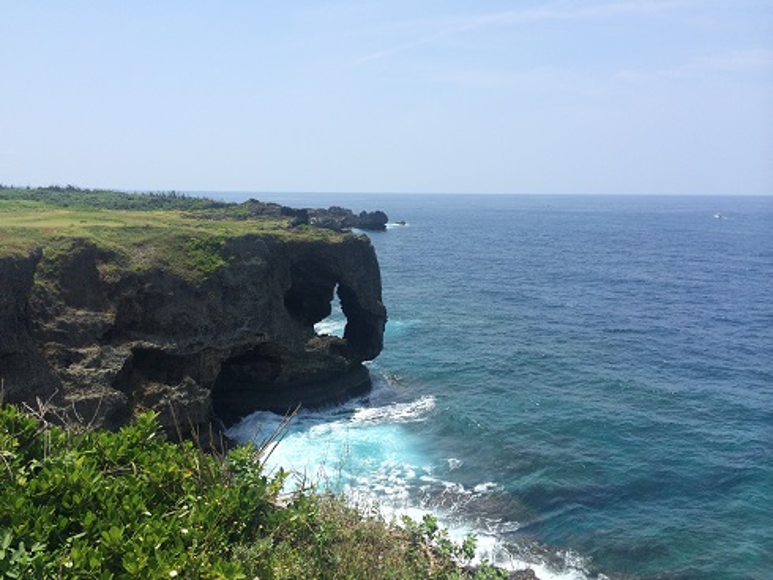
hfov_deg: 59.9
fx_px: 670
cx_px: 386
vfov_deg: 46.8
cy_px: 290
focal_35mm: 30
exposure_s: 1/2283
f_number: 2.2
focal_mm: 4.12
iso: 40
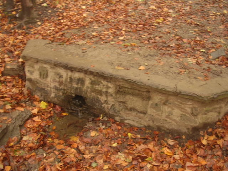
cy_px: 86
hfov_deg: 49.0
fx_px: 250
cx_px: 114
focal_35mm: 38
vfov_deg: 37.7
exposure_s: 1/3.7
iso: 108
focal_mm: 5.8
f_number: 2.8
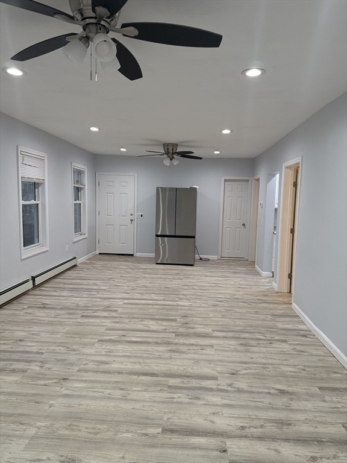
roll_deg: -1.4
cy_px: 232
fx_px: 321
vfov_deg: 71.6
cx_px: 174
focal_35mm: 24
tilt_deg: -5.5
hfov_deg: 56.8
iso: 200
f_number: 1.78
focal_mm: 6.76
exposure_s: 1/120
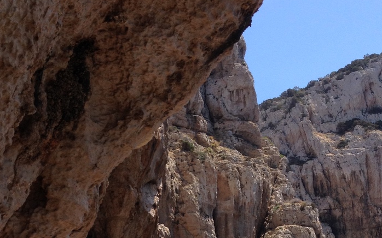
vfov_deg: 14.5
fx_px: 885
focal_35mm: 85
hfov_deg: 24.4
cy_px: 333
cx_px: 201
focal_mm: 4.28
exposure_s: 1/1227
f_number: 2.4
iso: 50
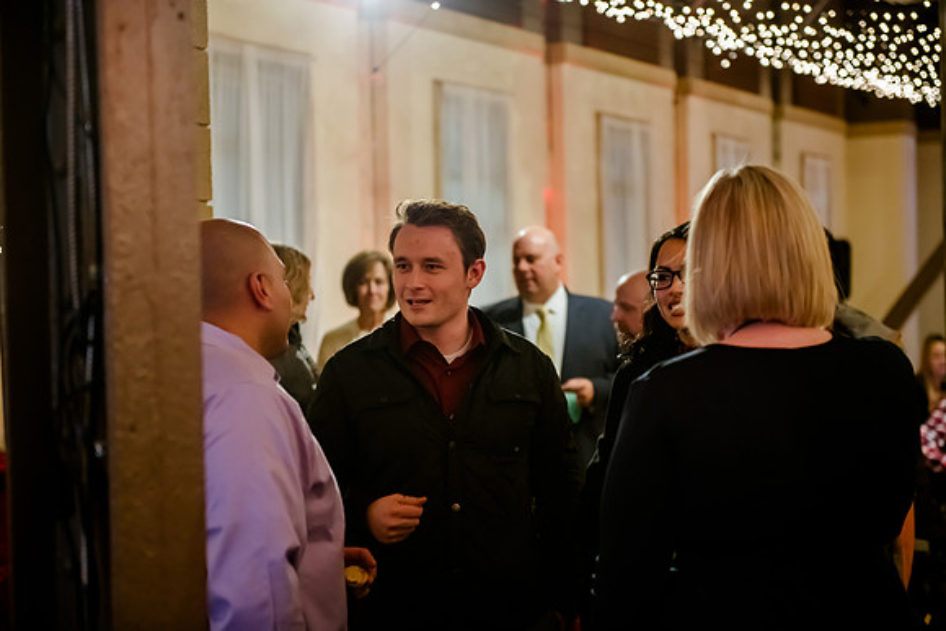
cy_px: 316
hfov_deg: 28.8
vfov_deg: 19.5
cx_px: 473
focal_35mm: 70
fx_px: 1840
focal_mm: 70
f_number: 2.8
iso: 3200
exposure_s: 1/100
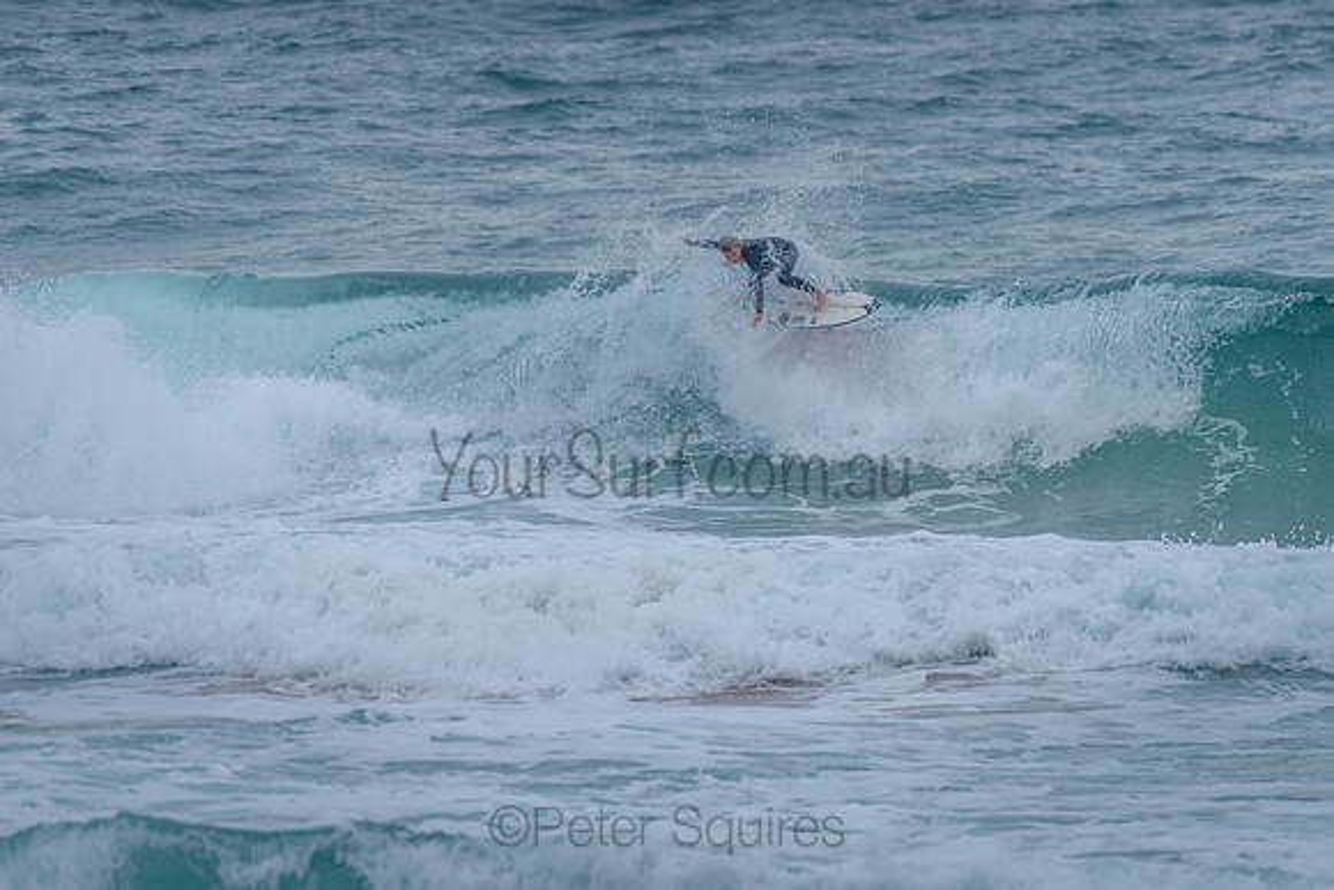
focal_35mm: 613
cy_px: 346
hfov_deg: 3.4
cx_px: 669
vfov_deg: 2.2
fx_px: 22711
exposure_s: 1/1250
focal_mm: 500
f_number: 5.6
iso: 450
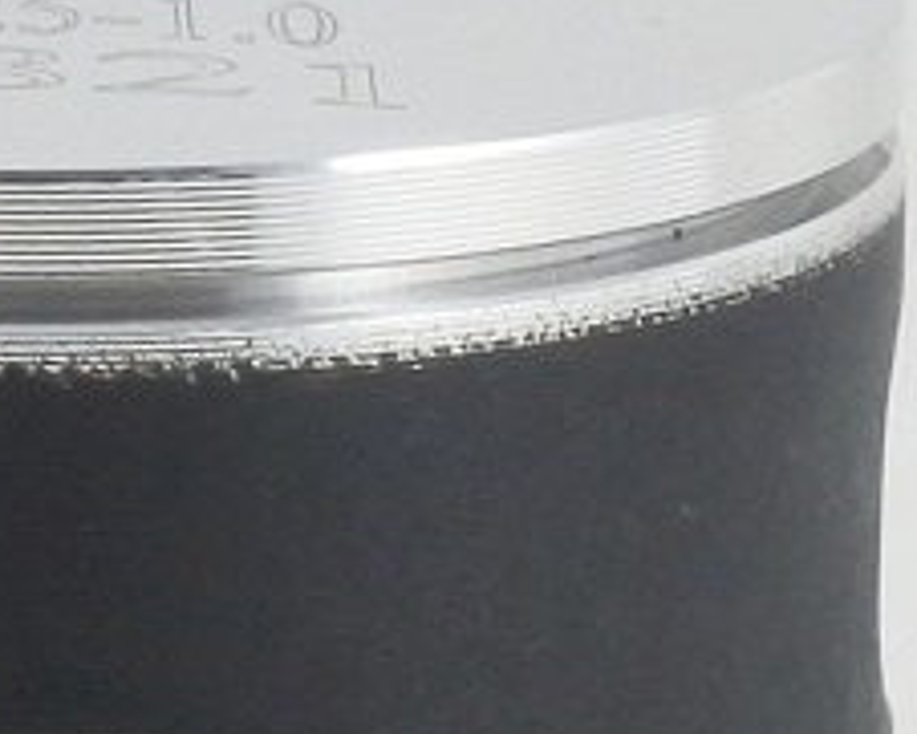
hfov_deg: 3.6
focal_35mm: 530
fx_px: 14390
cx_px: -45
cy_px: 752
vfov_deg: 2.9
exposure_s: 1/125
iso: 800
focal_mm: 26.4
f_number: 5.3
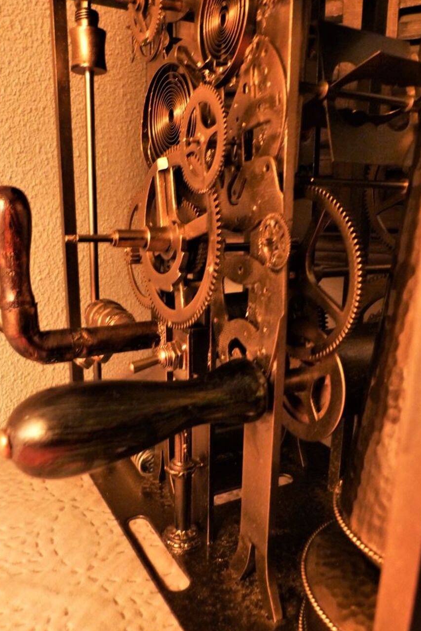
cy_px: 322
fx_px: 474
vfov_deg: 67.4
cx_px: 184
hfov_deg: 47.8
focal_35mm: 27
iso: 400
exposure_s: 1/5
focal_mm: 4.5
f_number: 2.8
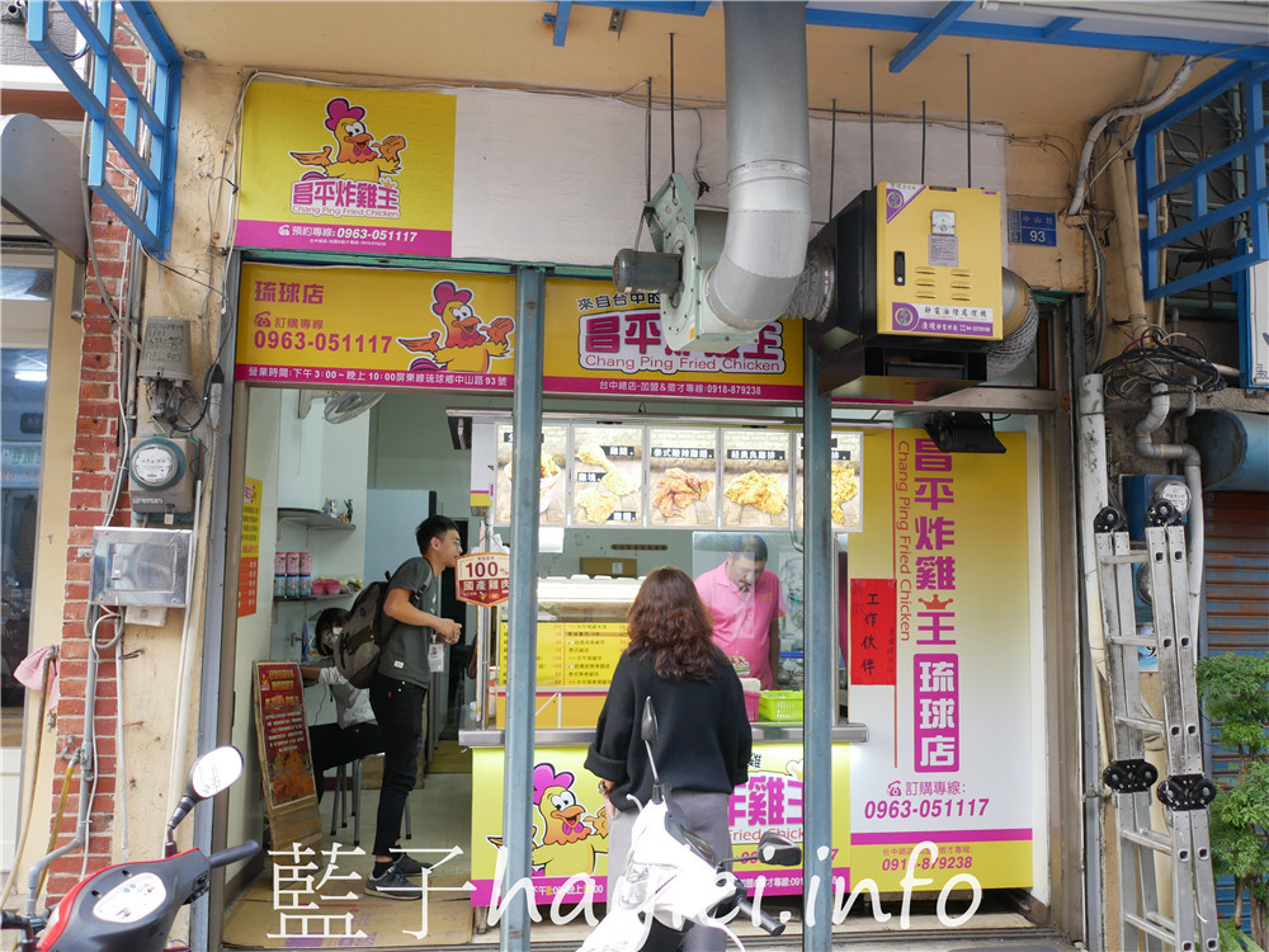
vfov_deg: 46.8
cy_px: 476
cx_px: 634
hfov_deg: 60.0
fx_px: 1100
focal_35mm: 30
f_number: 1.7
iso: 200
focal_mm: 15
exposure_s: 1/125
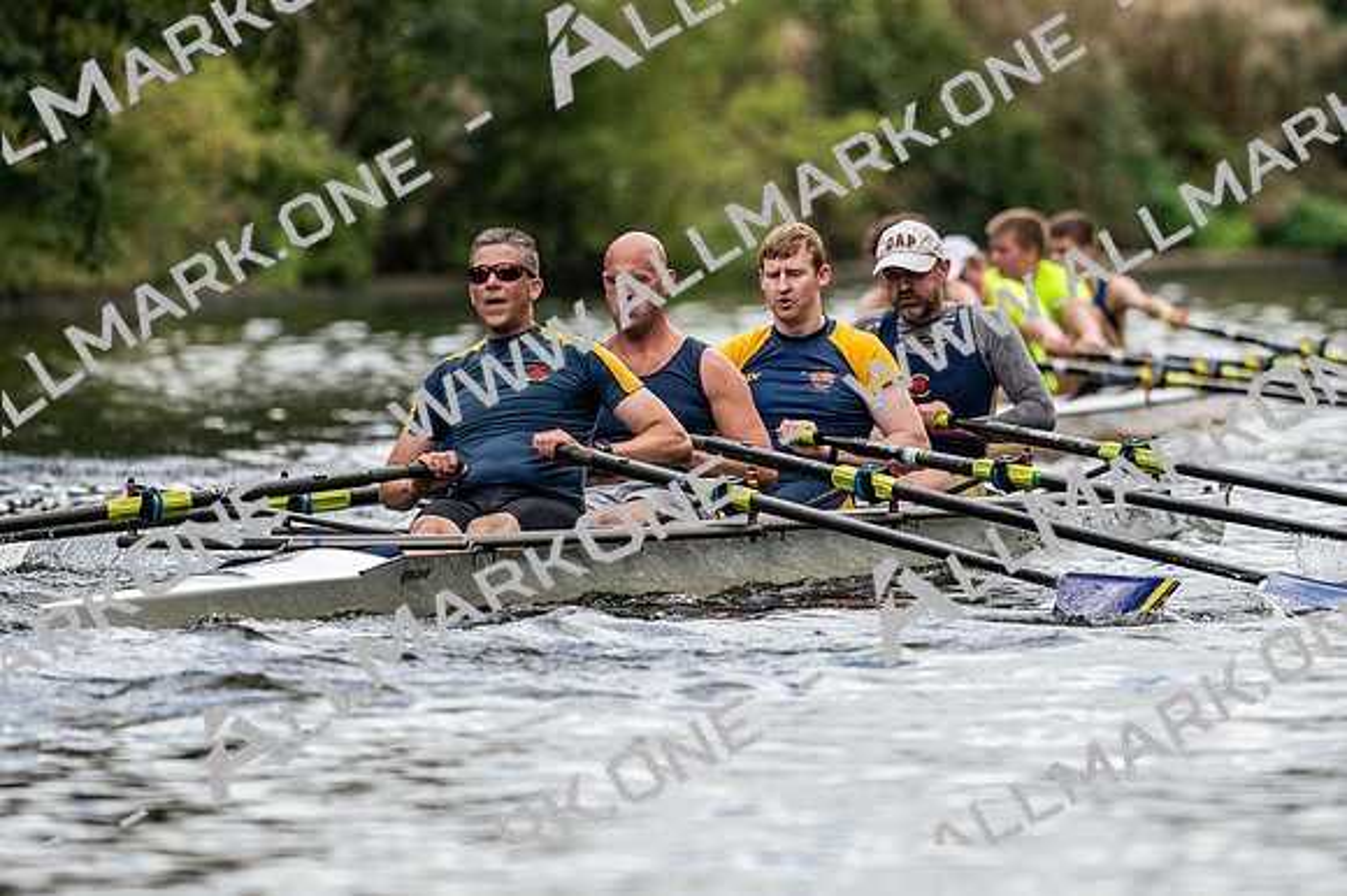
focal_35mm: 600
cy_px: 448
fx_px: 22441
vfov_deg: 2.3
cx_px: 674
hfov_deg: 3.4
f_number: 4.5
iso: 640
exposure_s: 1/2500
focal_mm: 400
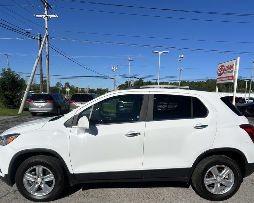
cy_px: 115
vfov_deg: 44.5
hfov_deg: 54.2
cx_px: 117
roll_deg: -1.0
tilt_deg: -7.2
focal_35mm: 33
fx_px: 248
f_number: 1.5
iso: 50
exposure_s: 1/9434
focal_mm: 5.7
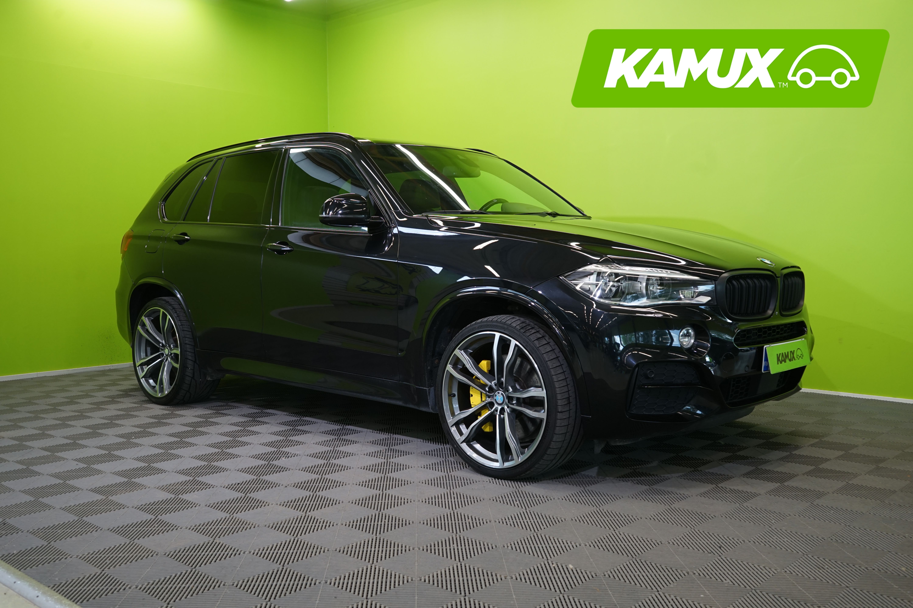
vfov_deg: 40.0
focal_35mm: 33
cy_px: 304
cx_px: 456
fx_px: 837
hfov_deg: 57.2
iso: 500
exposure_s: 1/30
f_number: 6.3
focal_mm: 33
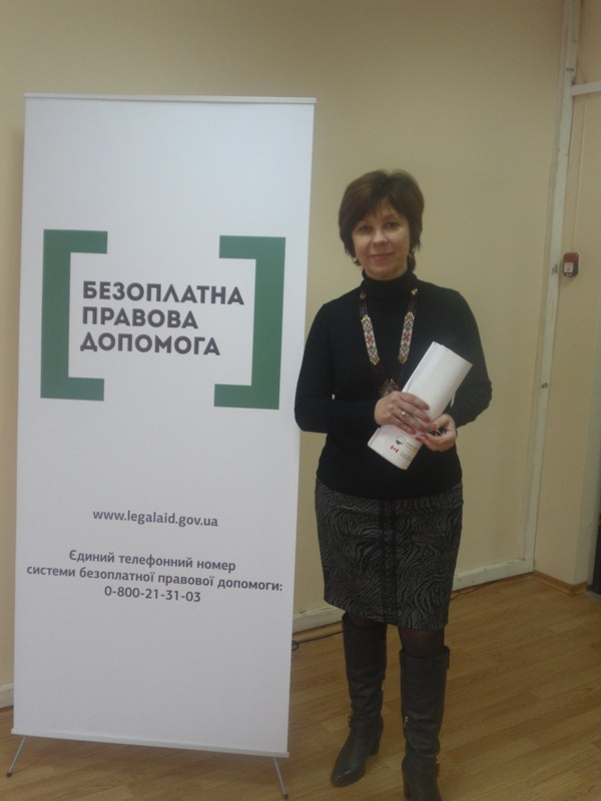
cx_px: 300
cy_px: 400
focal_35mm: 35
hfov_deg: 40.7
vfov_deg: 52.6
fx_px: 810
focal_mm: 6.36
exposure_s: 1/26
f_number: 3.8
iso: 100
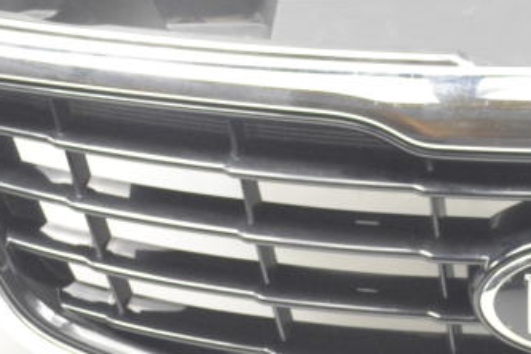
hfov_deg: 12.2
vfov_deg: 8.3
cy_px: 183
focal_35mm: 166
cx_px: 603
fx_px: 2448
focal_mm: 36
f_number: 5.6
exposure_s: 1/125
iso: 2500
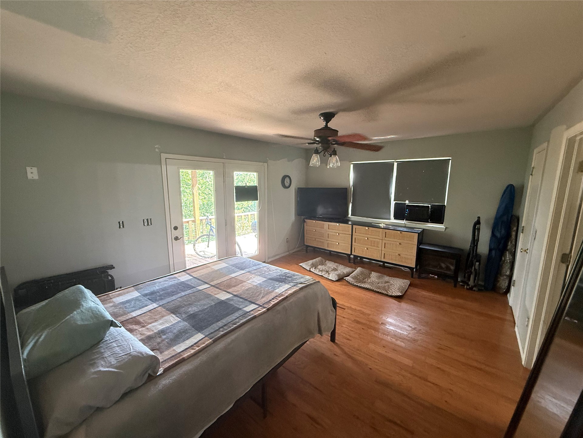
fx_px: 236
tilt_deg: -9.1
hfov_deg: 102.1
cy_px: 219
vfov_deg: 85.7
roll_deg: -1.0
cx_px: 292
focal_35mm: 14
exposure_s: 1/60
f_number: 2.2
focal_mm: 2.22
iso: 400
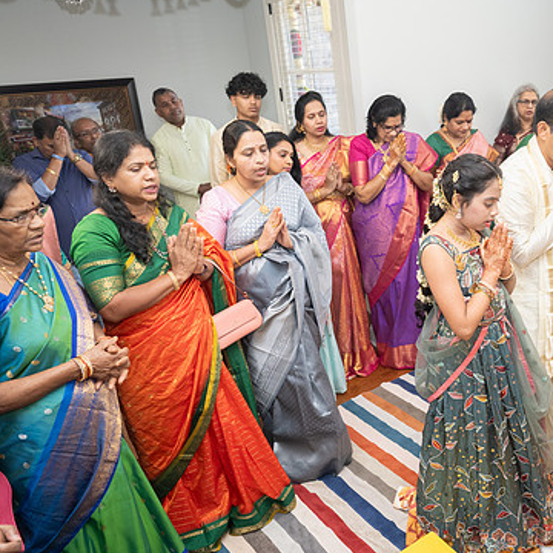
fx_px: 596
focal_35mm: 33
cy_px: 266
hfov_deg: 47.8
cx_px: 416
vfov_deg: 49.7
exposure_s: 1/160
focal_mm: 24
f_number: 3.5
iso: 800
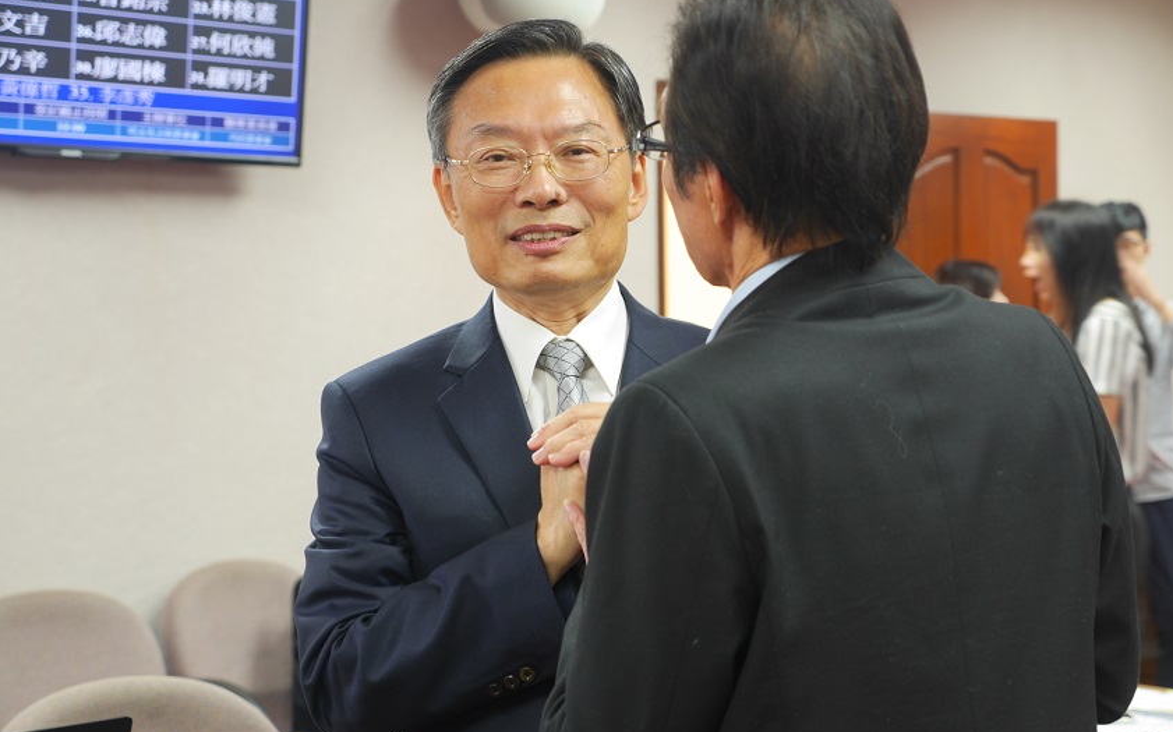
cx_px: 591
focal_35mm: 75
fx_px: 2397
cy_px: 381
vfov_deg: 17.4
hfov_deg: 27.5
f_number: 3.5
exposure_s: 1/13
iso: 200
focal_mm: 35
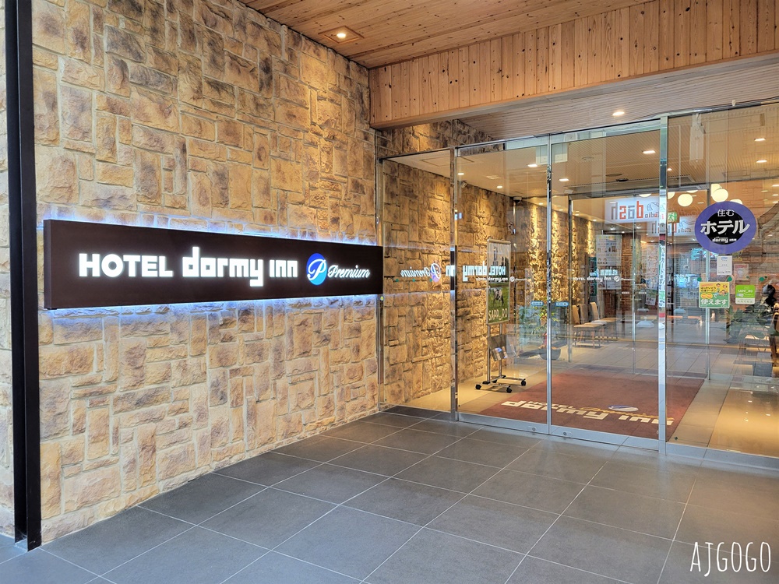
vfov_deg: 53.1
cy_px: 292
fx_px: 585
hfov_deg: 67.3
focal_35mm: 26
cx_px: 390
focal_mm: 5.4
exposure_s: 1/50
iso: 200
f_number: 1.8
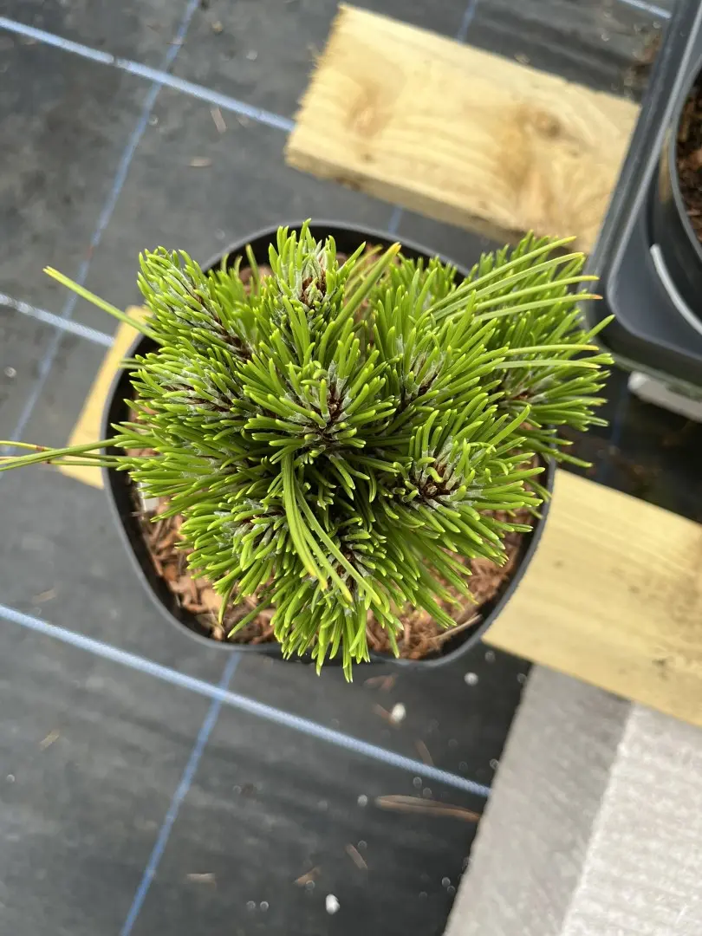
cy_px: 468
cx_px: 351
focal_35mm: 26
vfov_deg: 67.3
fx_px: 703
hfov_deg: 53.1
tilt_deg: -82.4
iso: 50
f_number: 1.6
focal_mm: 5.1
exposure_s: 1/710
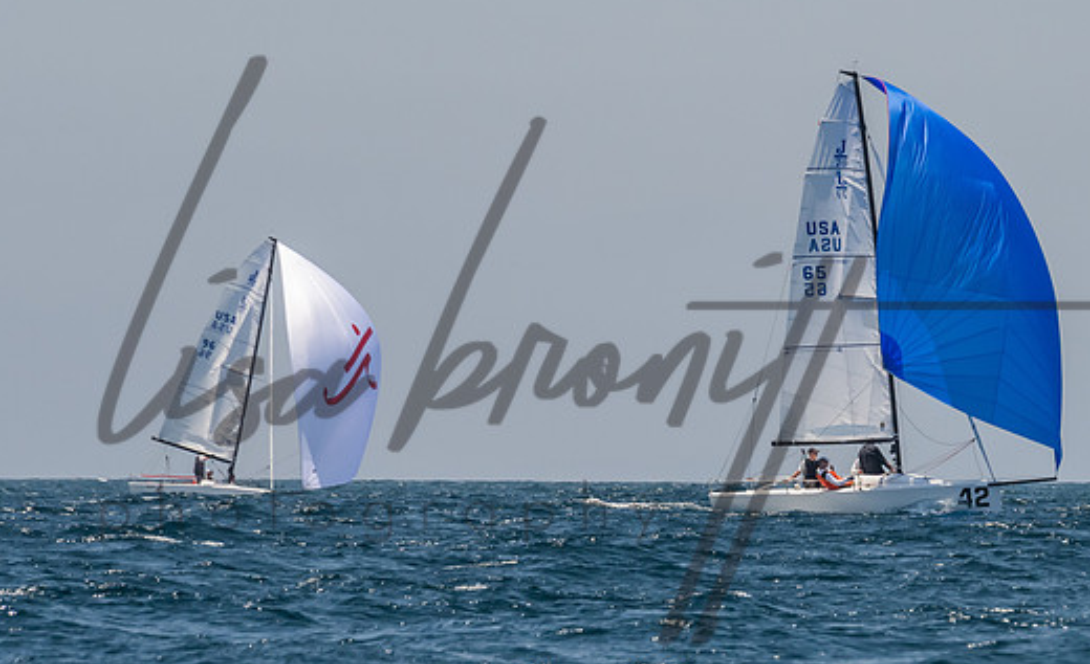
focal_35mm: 466
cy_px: 494
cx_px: 782
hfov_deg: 4.5
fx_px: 13748
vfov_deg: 2.8
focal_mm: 200
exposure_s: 1/640
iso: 640
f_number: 9
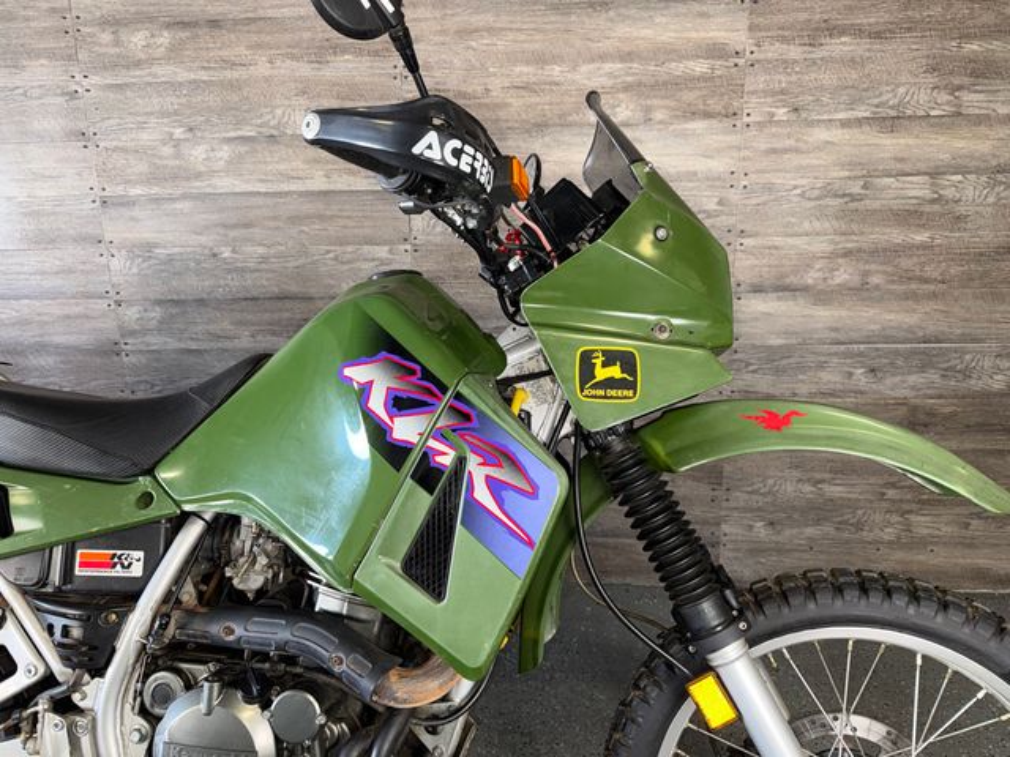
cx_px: 505
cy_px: 378
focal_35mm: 24
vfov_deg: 56.8
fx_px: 700
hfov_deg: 71.6
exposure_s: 1/34
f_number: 1.78
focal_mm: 6.76
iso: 64
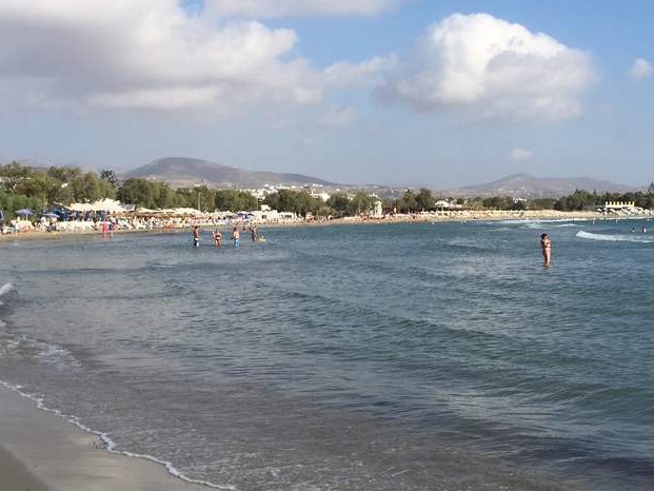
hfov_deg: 34.1
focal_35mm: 56
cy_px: 217
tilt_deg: +0.2
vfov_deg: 26.1
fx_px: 1058
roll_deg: +0.2
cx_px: 425
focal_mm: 4.15
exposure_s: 1/2475
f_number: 2.2
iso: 32
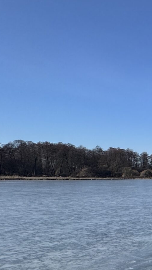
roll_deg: +0.2
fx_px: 308
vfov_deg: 46.3
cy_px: 187
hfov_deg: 15.0
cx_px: 368
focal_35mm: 43
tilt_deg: -2.5
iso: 40
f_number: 2.2
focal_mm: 2.22
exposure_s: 1/2342
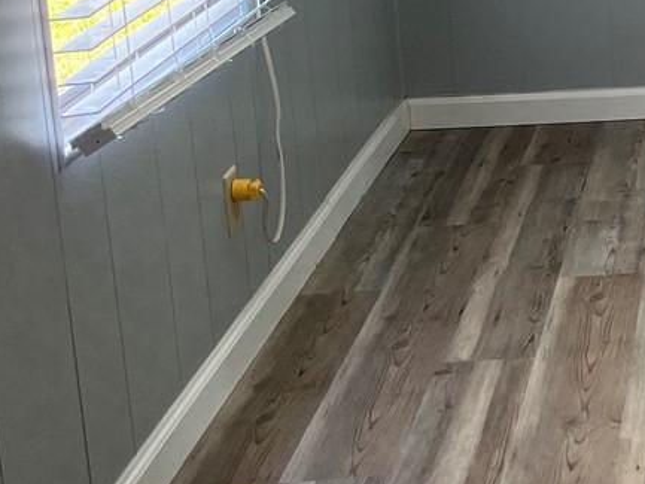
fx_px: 1789
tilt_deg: -12.6
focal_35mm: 96
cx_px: 971
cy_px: 12
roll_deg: +0.8
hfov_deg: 18.2
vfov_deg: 15.2
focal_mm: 5.1
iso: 80
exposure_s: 1/121
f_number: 1.6
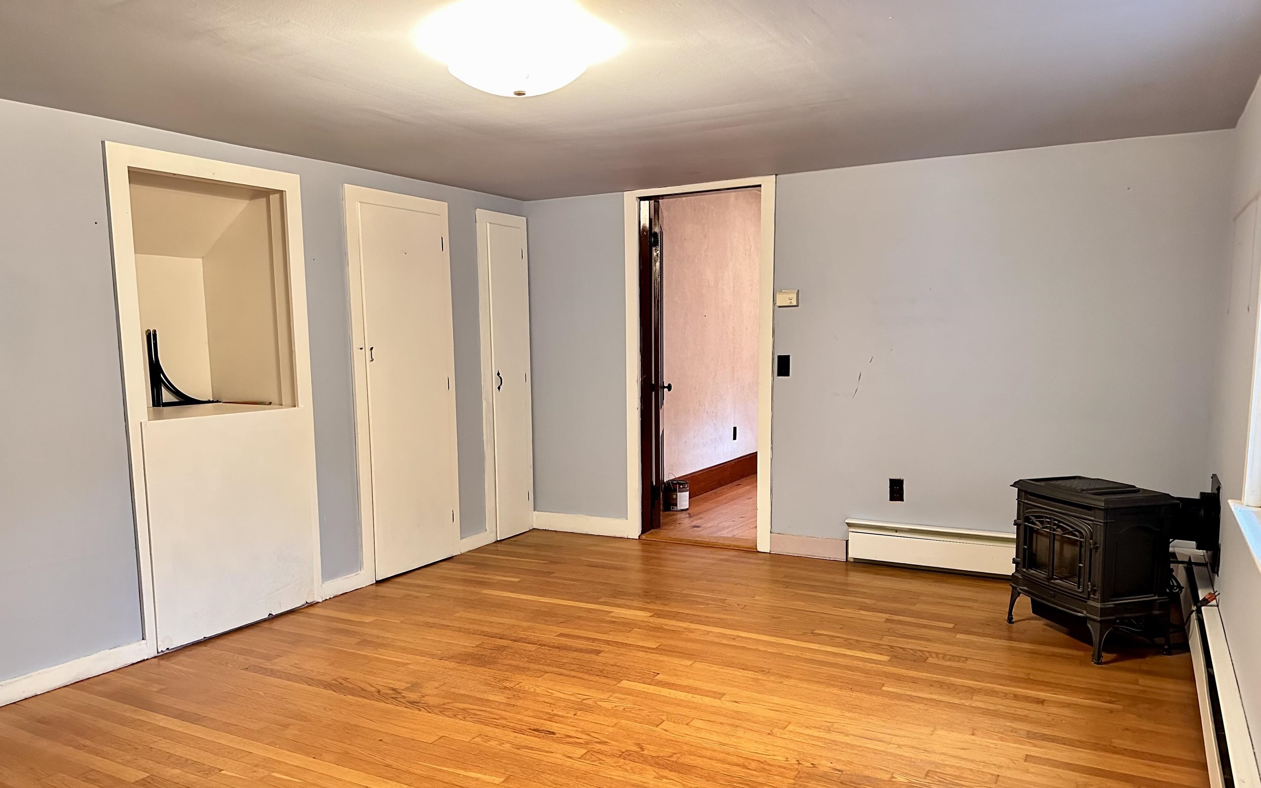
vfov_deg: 47.5
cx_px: 642
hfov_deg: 70.4
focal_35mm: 26
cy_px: 452
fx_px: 894
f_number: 1.78
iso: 800
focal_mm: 6.86
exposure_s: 1/40
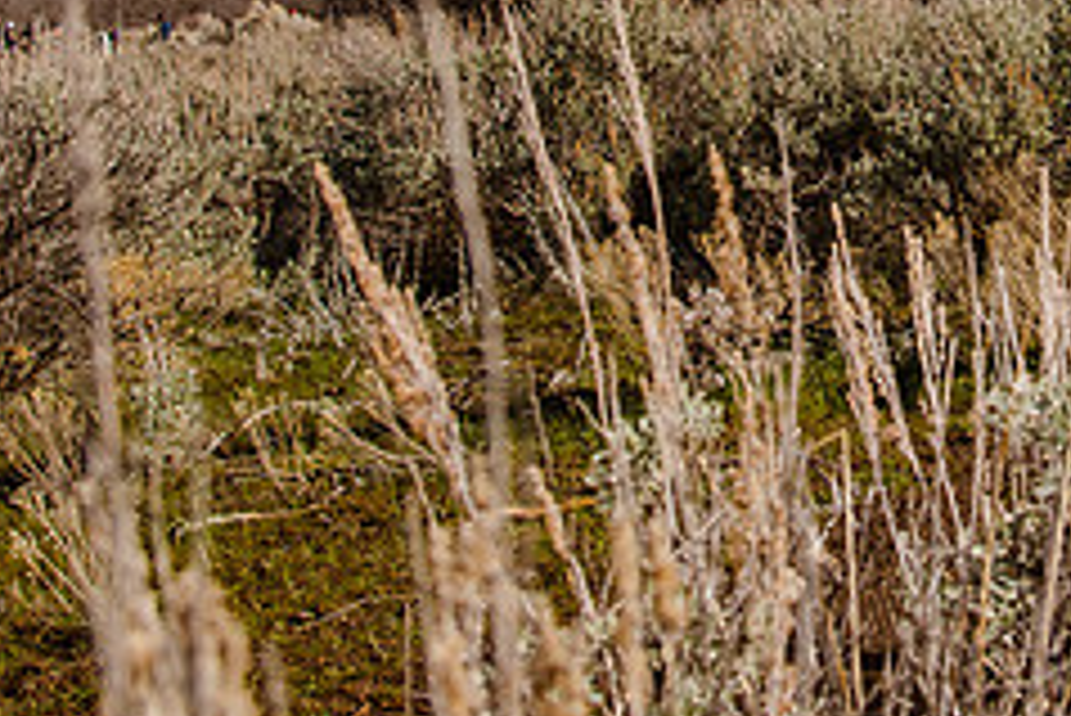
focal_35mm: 101
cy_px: -160
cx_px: 980
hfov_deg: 19.8
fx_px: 3006
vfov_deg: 13.2
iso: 250
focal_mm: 35
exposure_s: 1/500
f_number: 10
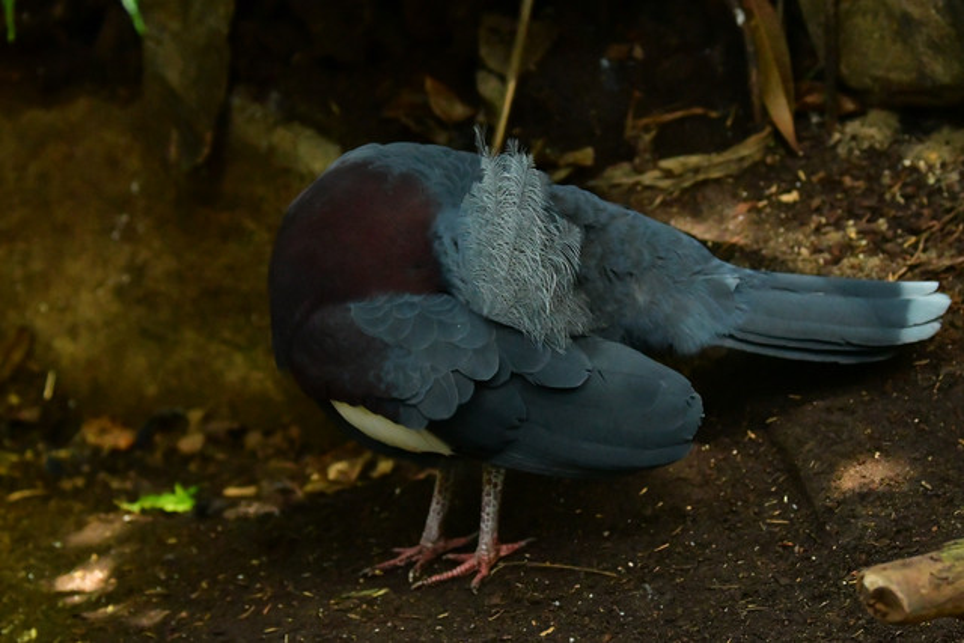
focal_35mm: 140
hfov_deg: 14.7
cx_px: 482
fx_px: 3749
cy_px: 322
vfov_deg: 9.8
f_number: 2.8
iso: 4000
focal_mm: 70
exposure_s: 1/1000
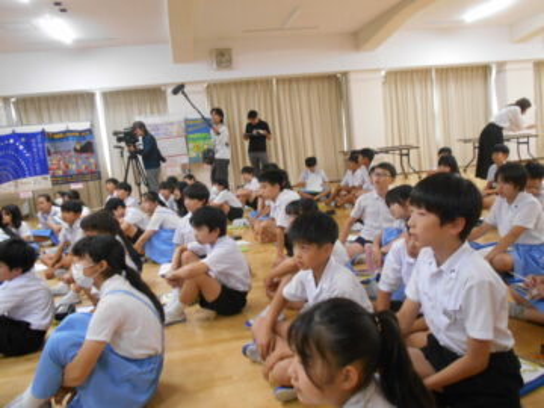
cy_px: 204
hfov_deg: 60.0
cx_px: 272
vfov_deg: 46.8
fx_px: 471
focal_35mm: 30
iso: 360
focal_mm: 5.1
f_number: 3.4
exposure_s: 1/30
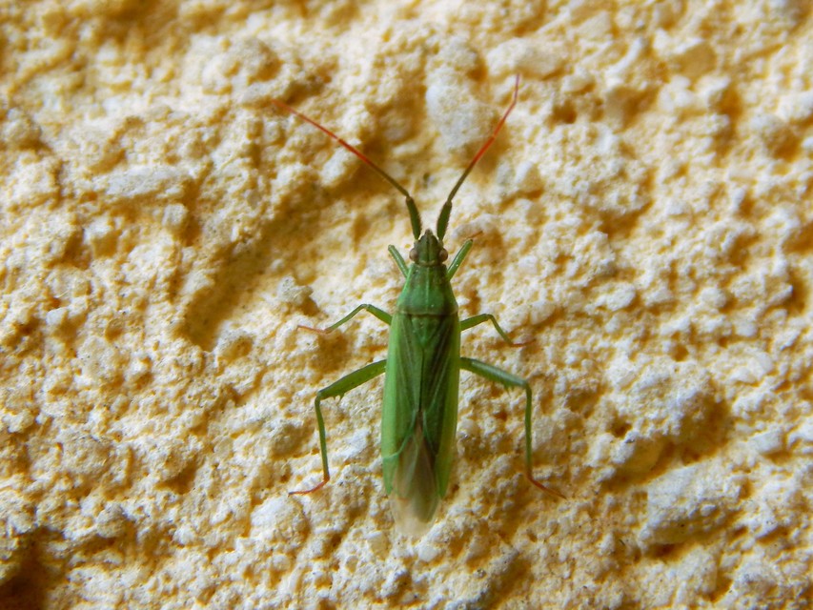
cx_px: 406
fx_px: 3077
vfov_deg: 11.3
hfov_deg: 15.1
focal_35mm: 131
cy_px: 305
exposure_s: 1/60
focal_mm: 23.4
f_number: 4.8
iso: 125
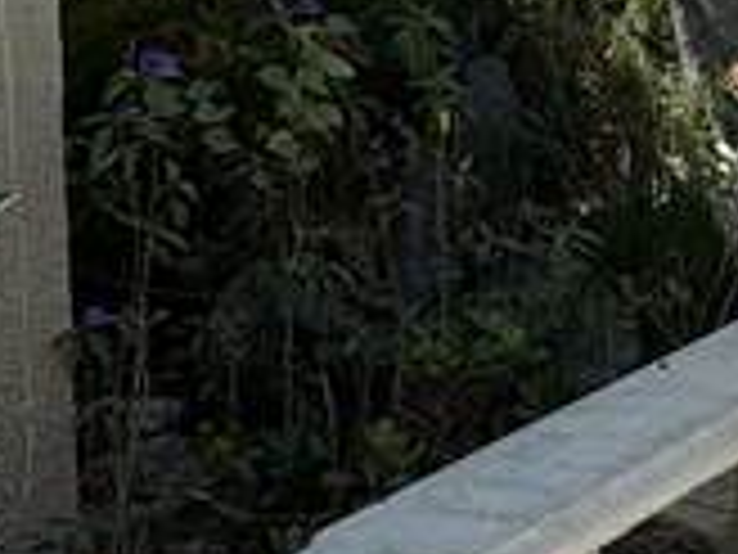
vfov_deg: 13.2
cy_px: -104
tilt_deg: -4.6
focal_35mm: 109
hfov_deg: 16.9
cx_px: 976
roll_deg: -0.2
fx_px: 2324
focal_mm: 2.22
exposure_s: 1/681
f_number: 2.2
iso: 40
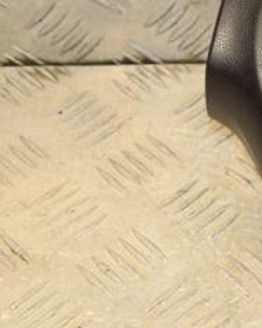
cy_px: 68
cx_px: 355
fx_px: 1591
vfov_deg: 11.7
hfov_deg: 9.2
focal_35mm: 164
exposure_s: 1/200
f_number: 5.6
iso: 800
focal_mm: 45
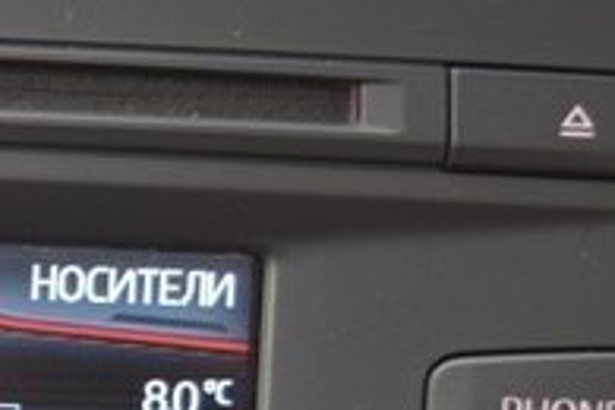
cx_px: -375
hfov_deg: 12.7
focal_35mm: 152
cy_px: 517
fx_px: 2596
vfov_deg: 8.9
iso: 400
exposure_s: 1/50
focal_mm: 30
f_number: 4.2
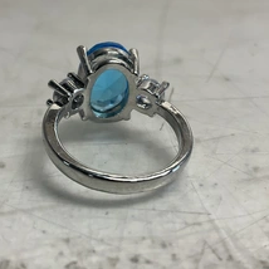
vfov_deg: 35.4
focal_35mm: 48
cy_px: 136
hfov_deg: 35.1
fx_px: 422
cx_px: 98
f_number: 1.8
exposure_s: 1/120
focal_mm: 3
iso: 50
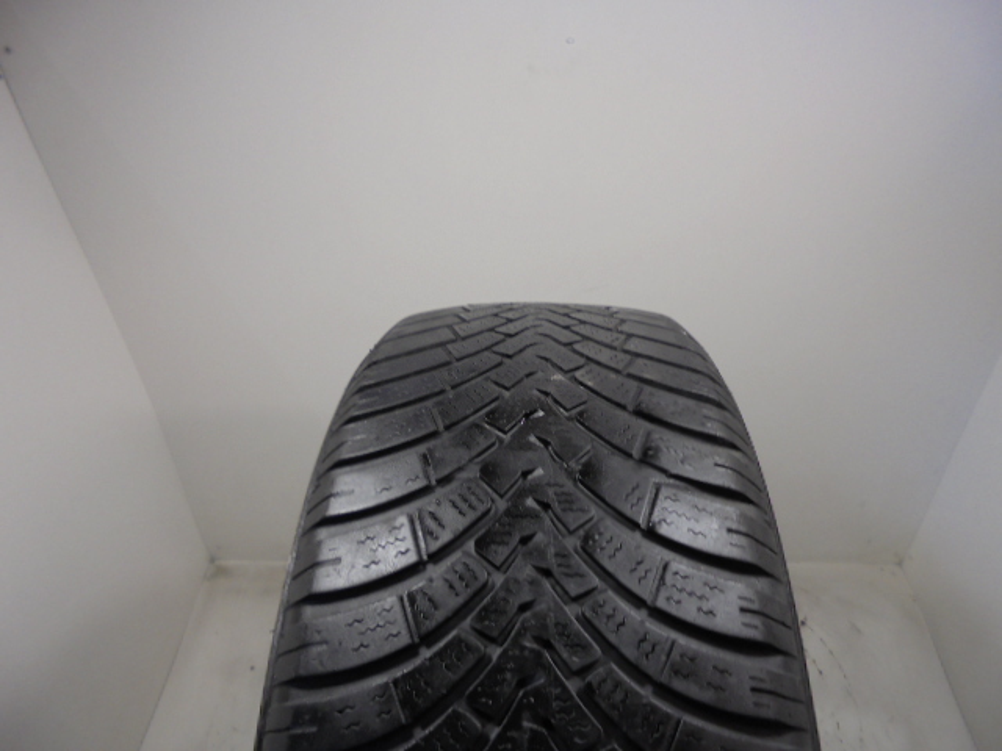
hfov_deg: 67.3
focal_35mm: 26
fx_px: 753
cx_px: 501
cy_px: 376
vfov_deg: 53.1
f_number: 3.5
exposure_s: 1/30
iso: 100
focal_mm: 4.6
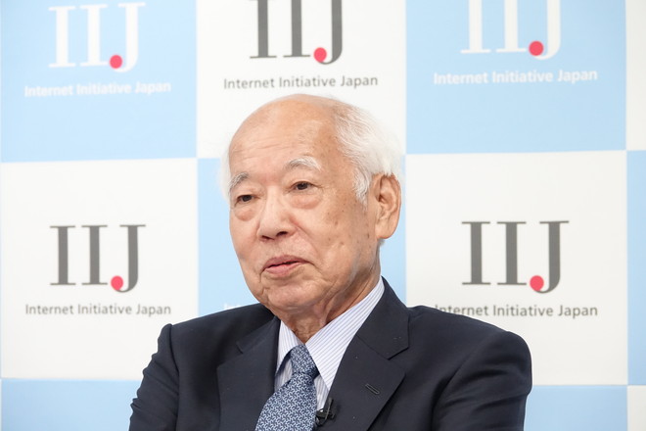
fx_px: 2763
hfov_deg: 13.3
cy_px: 216
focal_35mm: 154
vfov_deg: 8.9
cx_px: 323
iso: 1600
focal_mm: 56.39
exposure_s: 1/160
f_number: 4
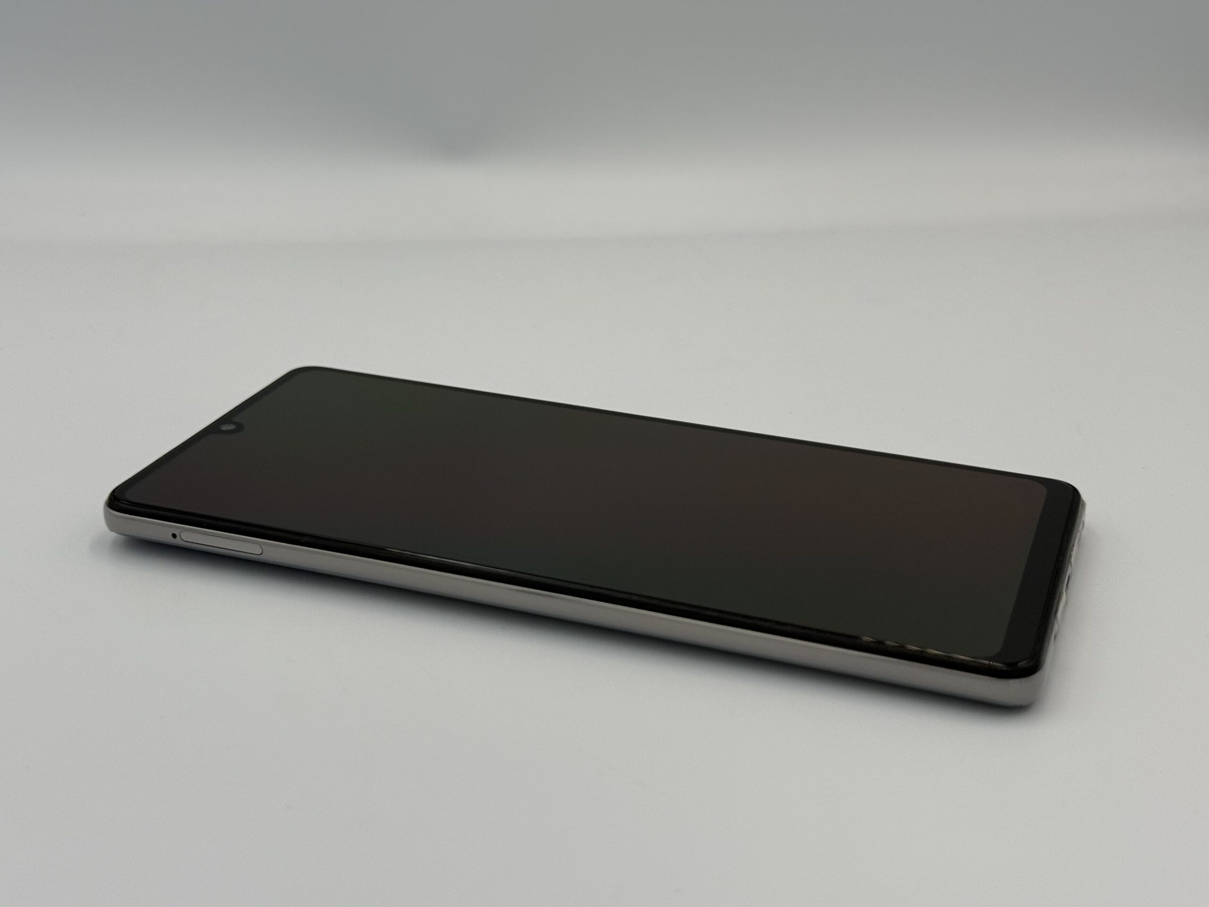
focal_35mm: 48
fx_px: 1676
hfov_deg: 39.7
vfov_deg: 30.3
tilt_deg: -22.7
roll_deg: +0.4
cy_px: 454
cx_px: 604
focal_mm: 6.76
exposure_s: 1/1133
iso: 80
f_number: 1.78
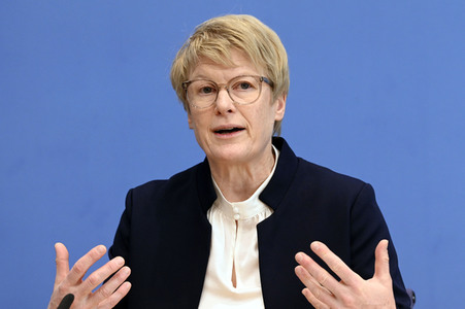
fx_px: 1316
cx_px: 232
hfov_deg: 20.0
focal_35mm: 102
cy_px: 154
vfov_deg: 13.4
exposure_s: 1/400
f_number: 5.6
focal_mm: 102
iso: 3200
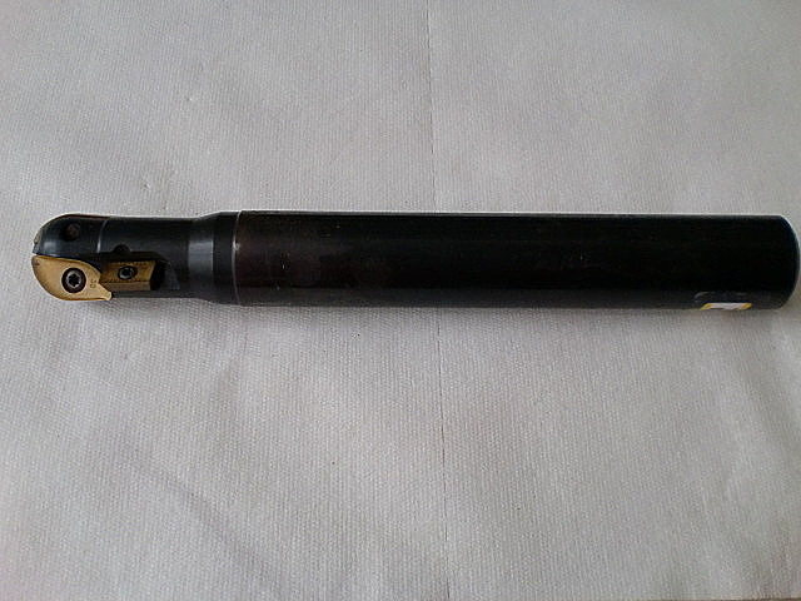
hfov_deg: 52.6
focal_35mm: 35
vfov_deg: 40.7
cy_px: 300
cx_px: 400
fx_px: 810
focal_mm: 6.3
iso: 200
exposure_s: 1/60
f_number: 3.1
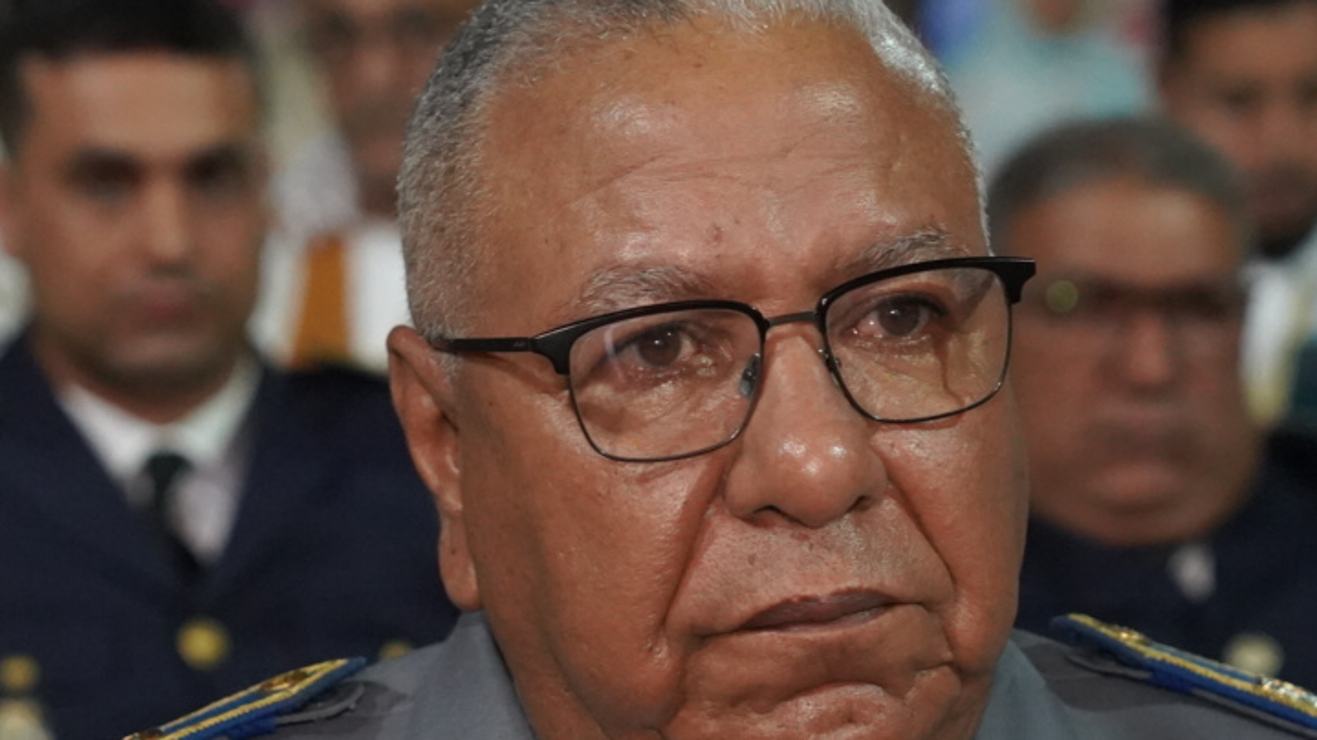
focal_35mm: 165
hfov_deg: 13.0
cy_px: 879
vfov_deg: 7.3
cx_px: 568
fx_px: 5761
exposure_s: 1/160
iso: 8000
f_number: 4
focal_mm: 70
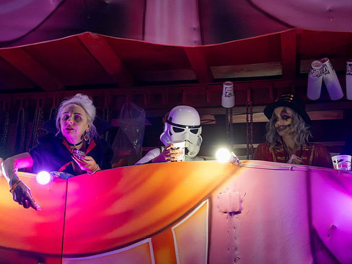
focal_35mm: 53
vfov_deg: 27.5
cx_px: 178
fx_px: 539
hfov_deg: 36.2
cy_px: 133
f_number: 4.5
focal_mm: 26
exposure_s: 1/200
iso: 6400
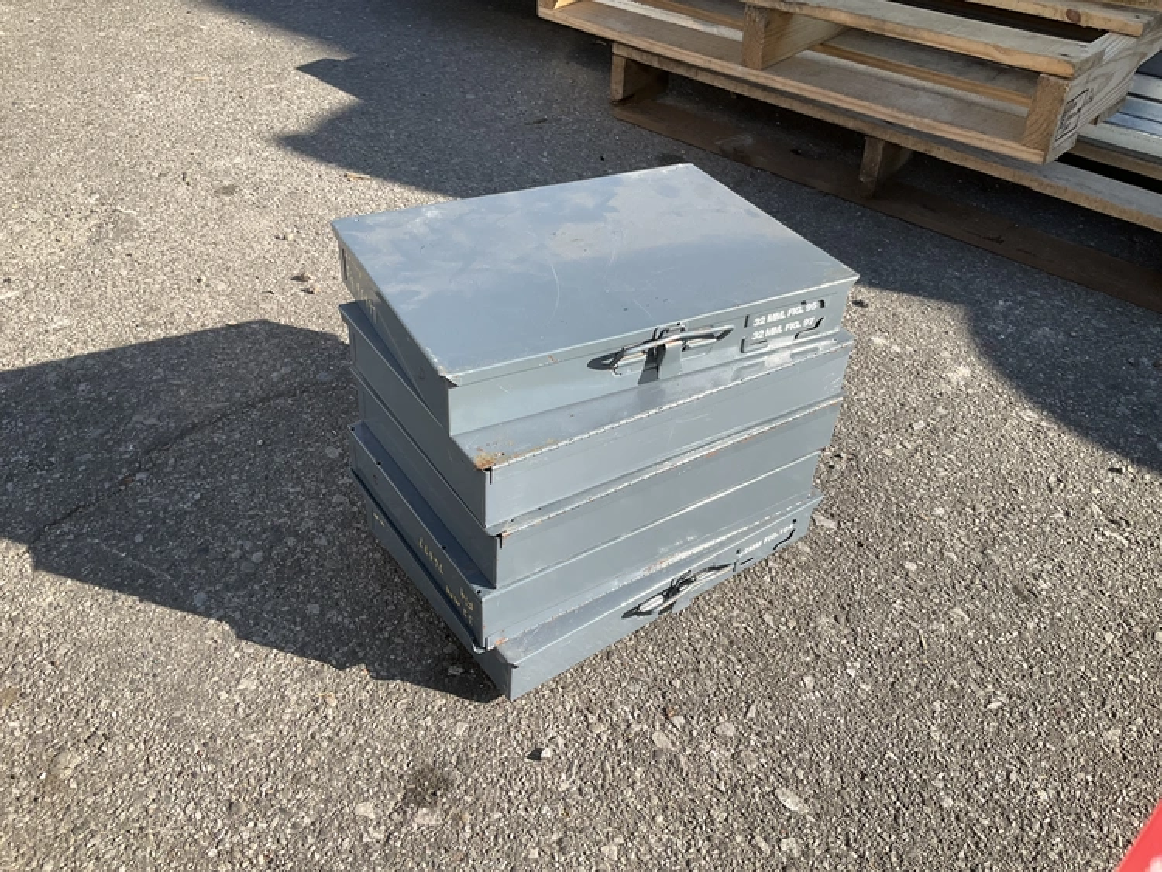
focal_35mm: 29
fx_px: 974
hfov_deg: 61.6
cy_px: 436
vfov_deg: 48.3
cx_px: 581
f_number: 1.8
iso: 25
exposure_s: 1/842
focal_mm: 3
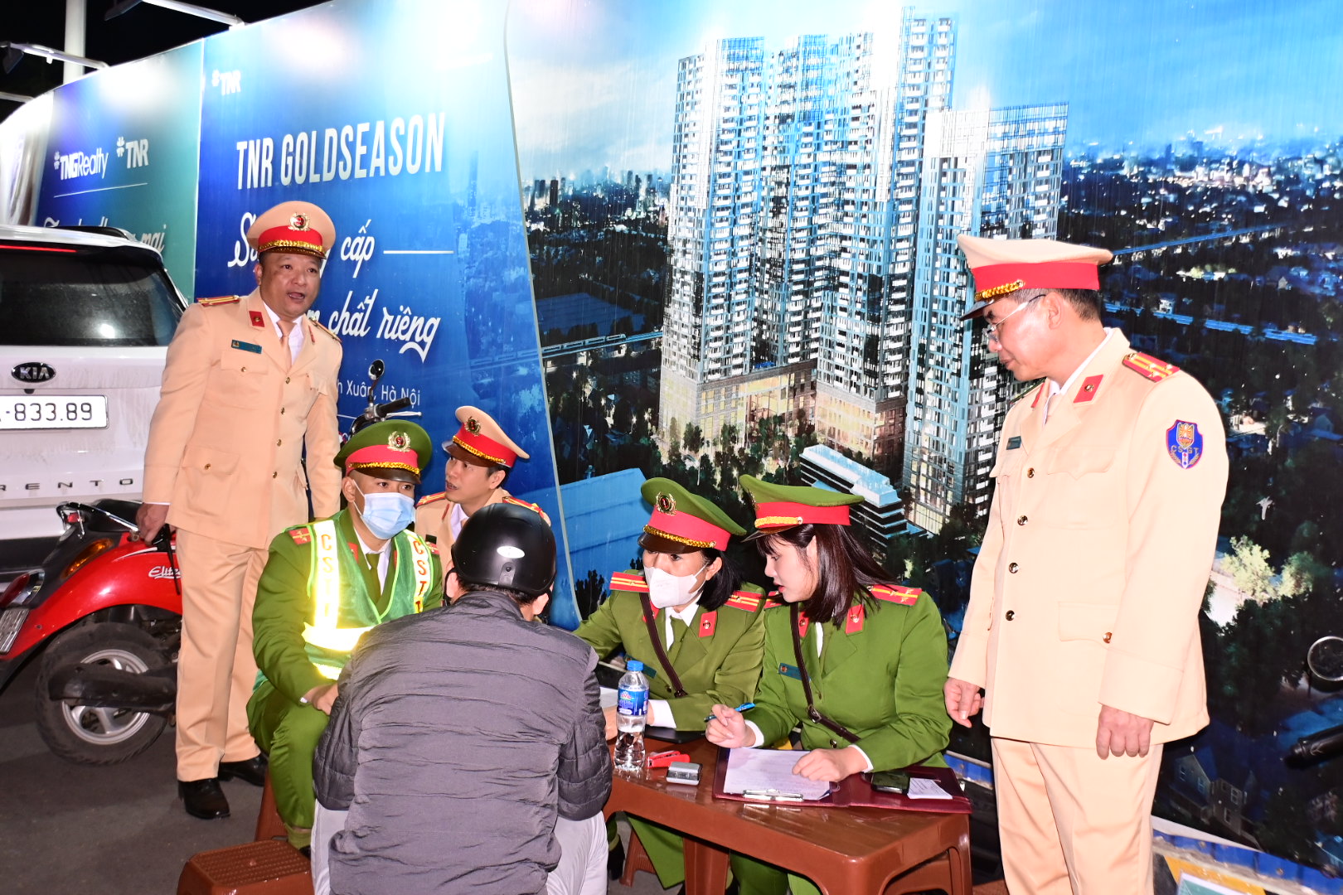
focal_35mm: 36
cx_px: 672
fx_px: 1343
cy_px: 448
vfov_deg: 36.9
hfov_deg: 53.1
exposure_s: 1/200
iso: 1000
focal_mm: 24
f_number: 3.8
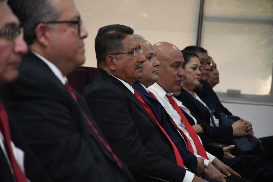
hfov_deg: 9.8
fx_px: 1592
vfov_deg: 6.5
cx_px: 136
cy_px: 91
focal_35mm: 210
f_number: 5.6
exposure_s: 1/125
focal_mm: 140
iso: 4000
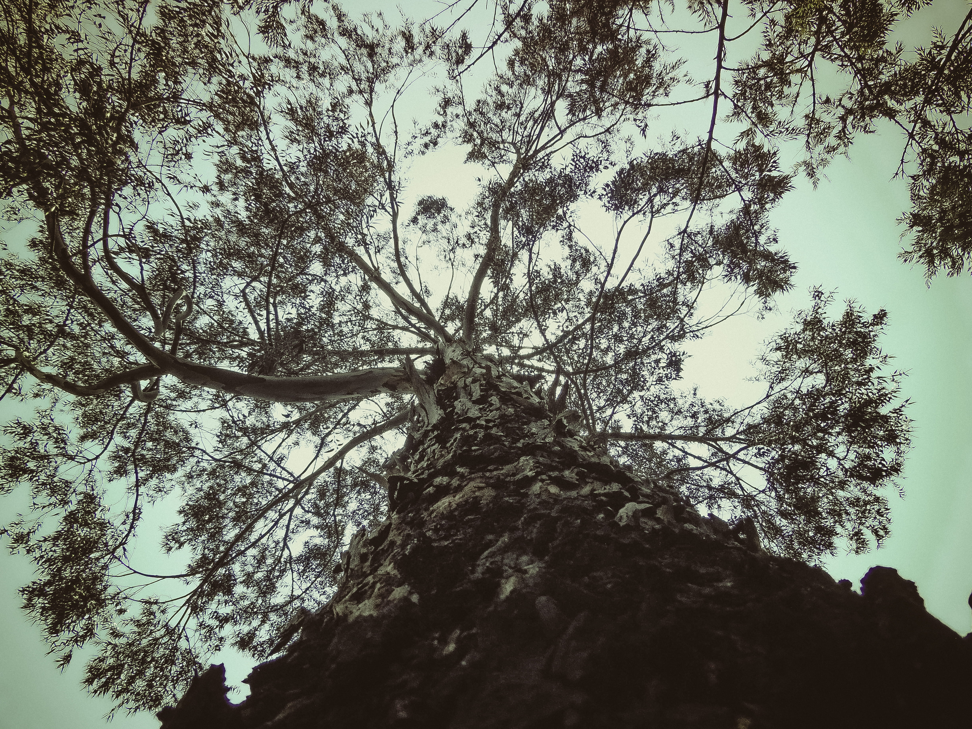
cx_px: 486
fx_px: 983
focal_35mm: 35
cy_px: 364
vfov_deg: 40.7
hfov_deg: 52.6
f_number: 3.3
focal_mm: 6.2
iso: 80
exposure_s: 1/1600
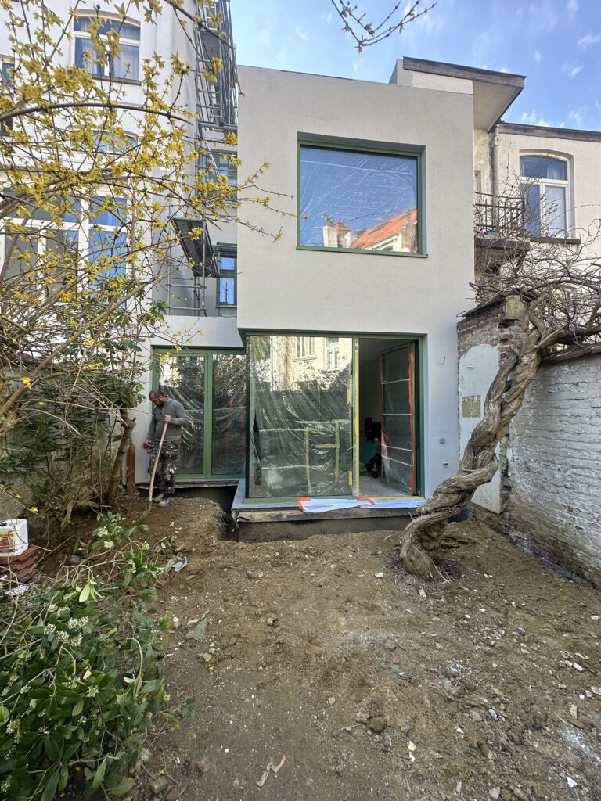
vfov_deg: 102.1
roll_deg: -0.8
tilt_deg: +2.2
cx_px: 300
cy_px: 400
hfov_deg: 85.7
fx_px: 324
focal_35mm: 14
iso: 40
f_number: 2.2
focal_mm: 2.22
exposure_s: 1/295
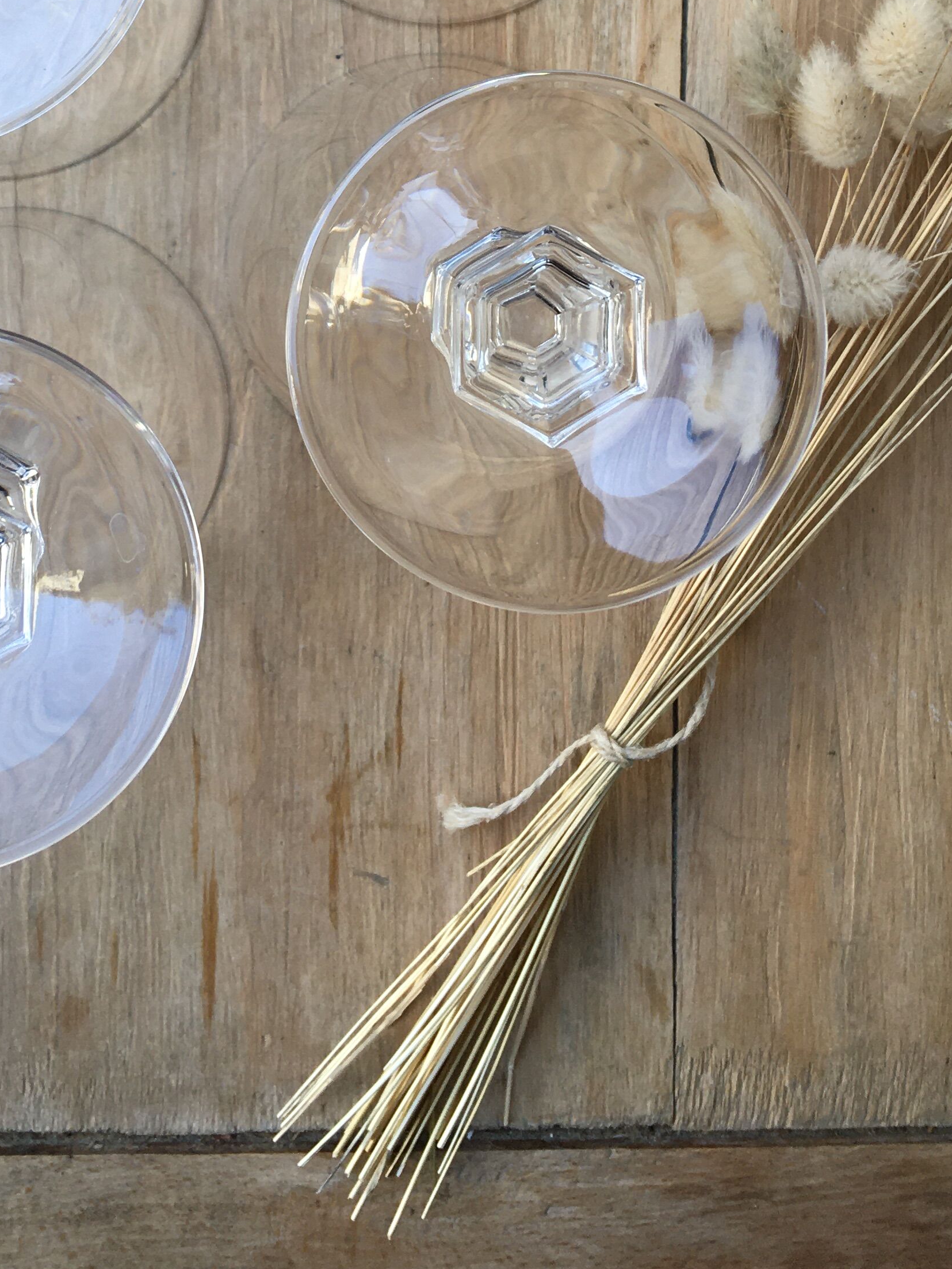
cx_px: 324
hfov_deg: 27.4
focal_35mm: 53
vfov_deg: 34.2
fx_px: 1943
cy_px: 129
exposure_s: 1/100
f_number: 2.2
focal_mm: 4.15
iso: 25
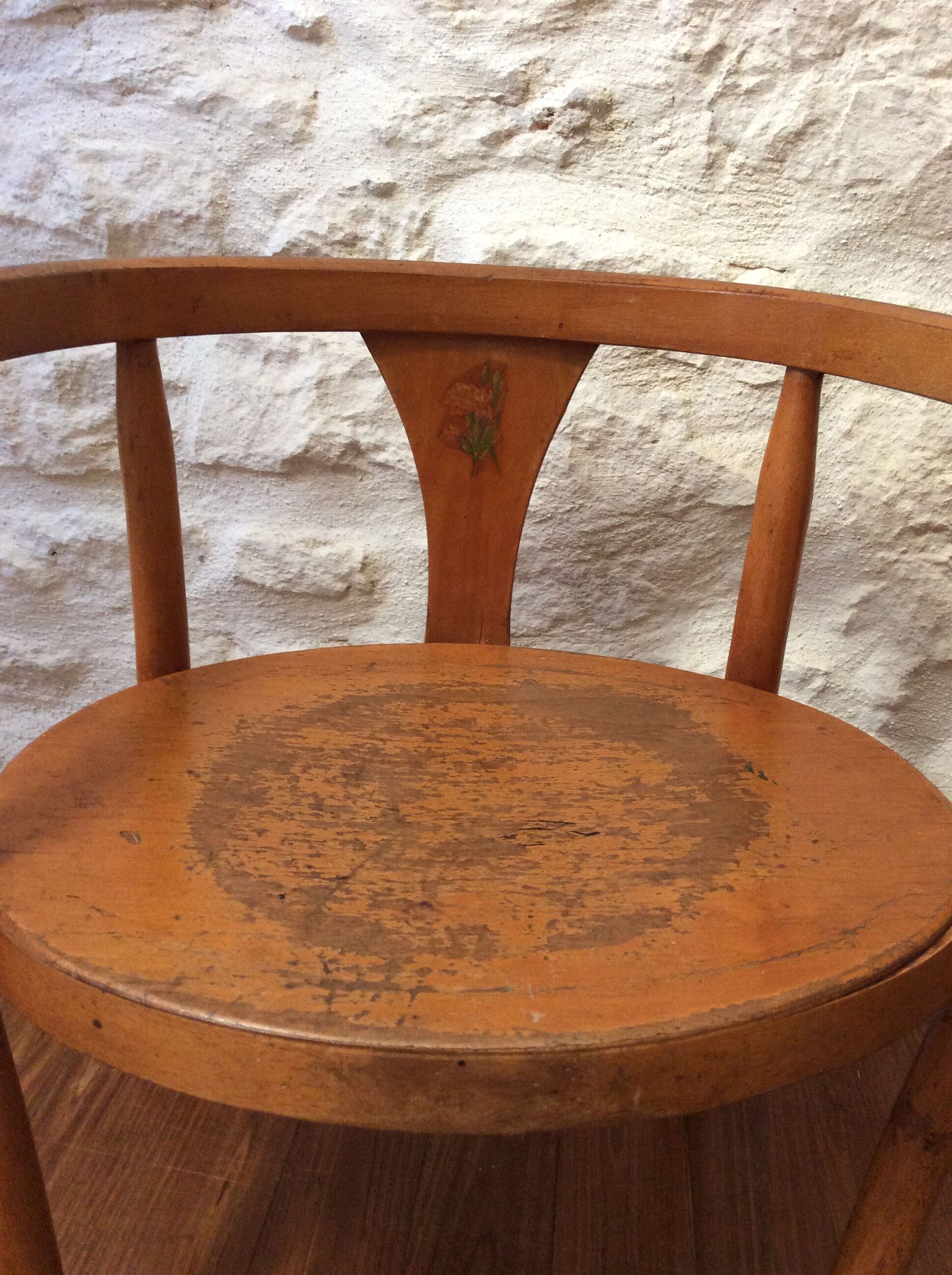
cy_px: 638
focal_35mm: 32
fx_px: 1177
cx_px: 476
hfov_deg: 44.1
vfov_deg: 56.9
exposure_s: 1/25
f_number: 2.4
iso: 125
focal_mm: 3.3
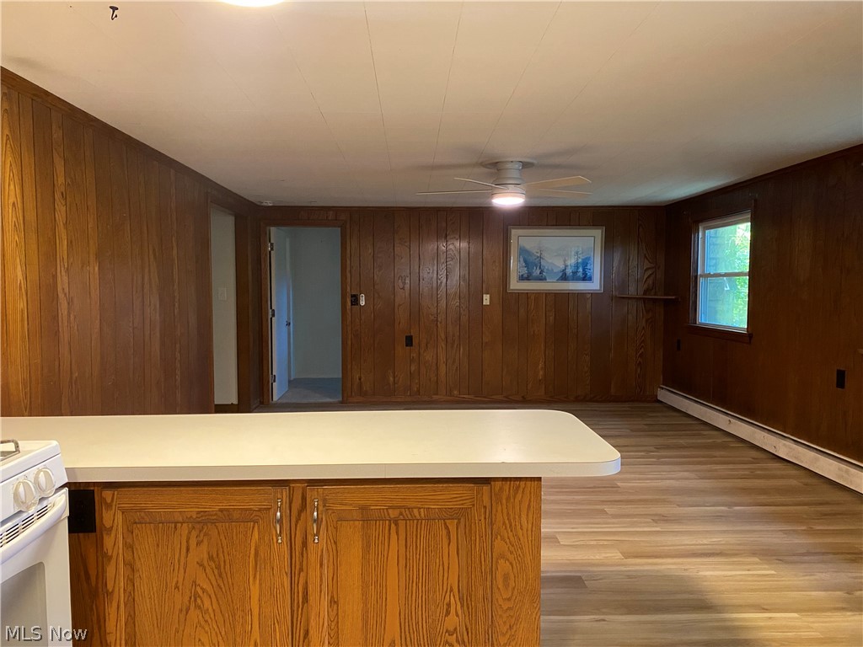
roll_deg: -0.3
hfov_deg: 67.3
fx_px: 648
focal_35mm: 26
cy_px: 324
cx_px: 432
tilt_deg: -3.1
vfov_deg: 53.1
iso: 500
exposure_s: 1/60
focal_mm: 4.25
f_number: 1.8
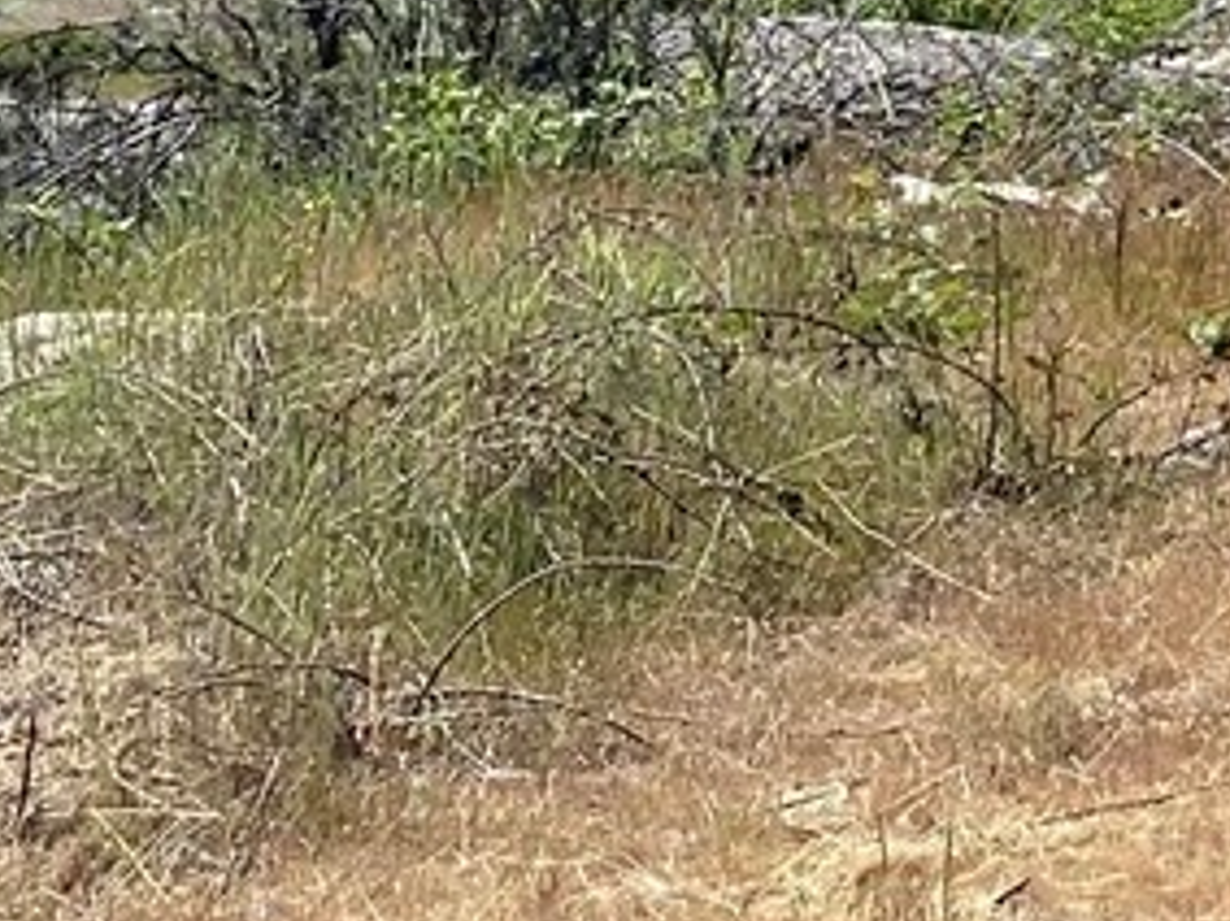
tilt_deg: +1.3
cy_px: -1286
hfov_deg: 12.4
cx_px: 2112
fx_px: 5221
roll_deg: -1.6
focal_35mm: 147
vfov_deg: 9.1
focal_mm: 4.25
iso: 32
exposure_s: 1/3401
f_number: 1.8
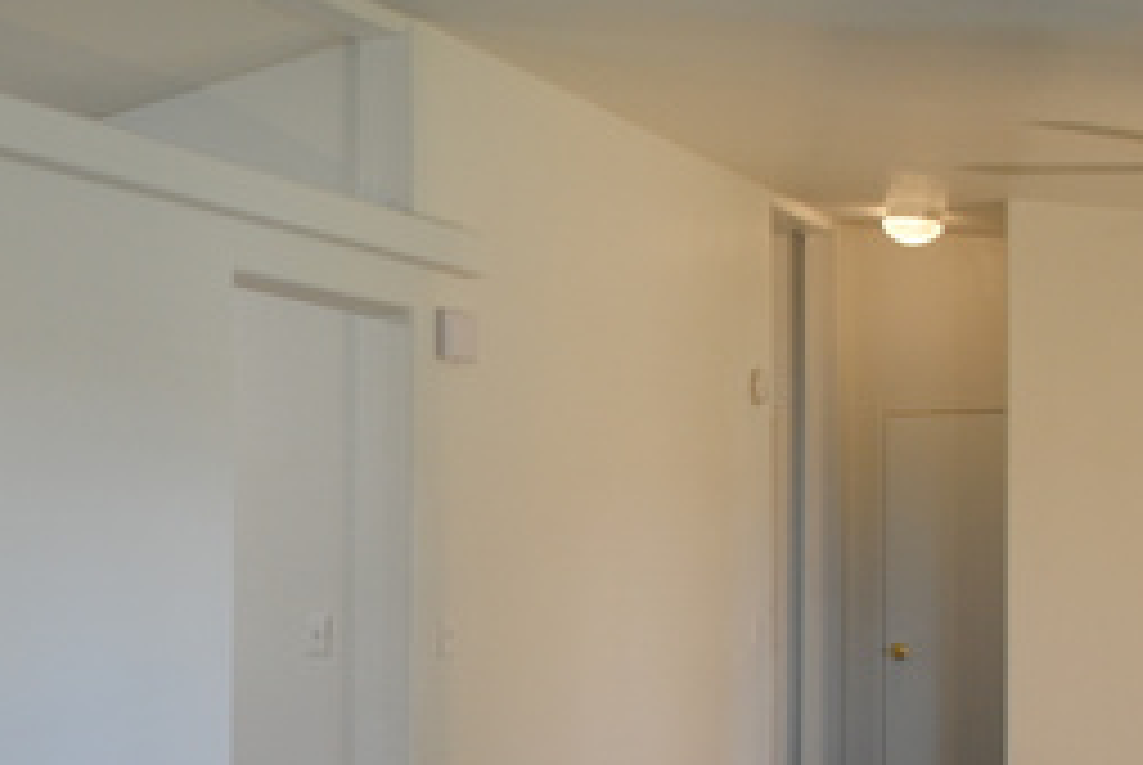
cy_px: 562
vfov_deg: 19.9
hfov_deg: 28.8
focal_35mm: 68
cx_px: 176
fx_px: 2161
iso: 200
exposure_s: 1/60
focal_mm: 18
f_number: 4
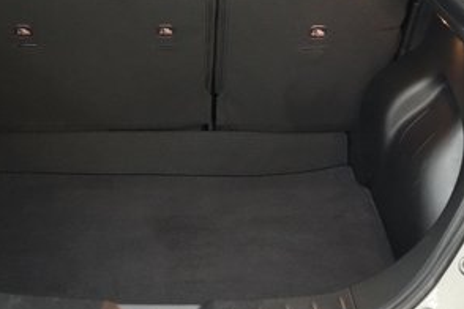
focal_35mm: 61
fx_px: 786
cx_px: 172
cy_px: 114
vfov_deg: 22.2
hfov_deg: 32.7
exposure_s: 1/160
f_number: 2.8
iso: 10000
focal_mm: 28
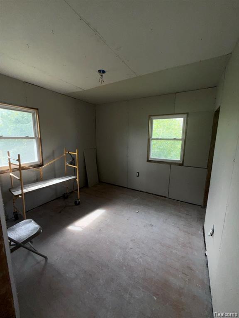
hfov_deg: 85.7
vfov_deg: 102.1
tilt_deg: -7.9
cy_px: 159
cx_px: 120
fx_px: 129
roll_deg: -0.5
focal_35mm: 14
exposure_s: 1/122
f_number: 2.2
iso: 32
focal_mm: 2.22
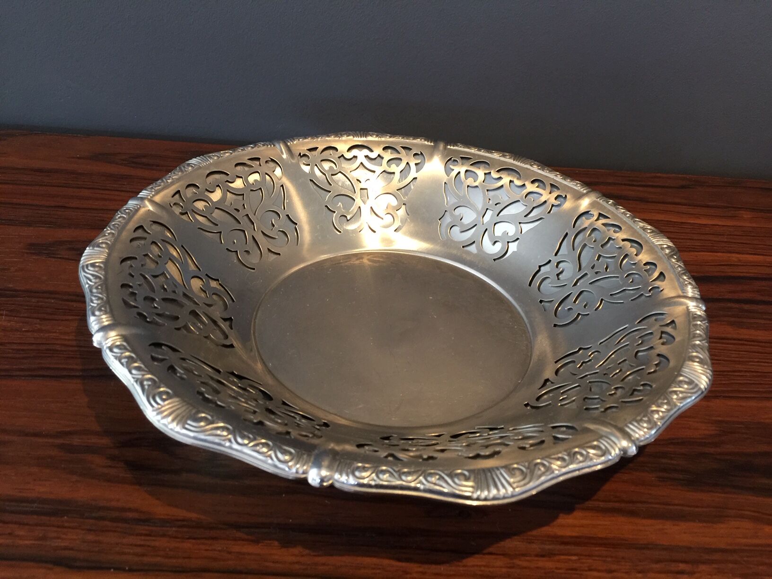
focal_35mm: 29
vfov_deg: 48.2
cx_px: 386
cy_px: 290
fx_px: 647
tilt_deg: -35.1
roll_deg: -6.5
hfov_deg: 61.7
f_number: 2.2
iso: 100
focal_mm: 4.15
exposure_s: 1/17
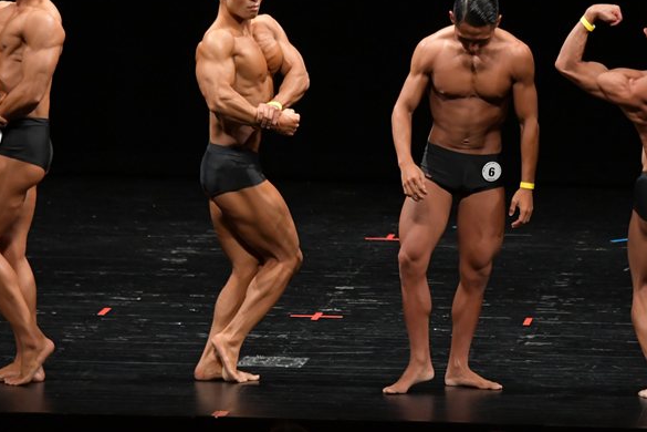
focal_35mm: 298
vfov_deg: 4.6
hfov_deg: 6.9
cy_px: 182
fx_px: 5355
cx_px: 421
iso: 3200
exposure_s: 1/400
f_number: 5.6
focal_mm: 150
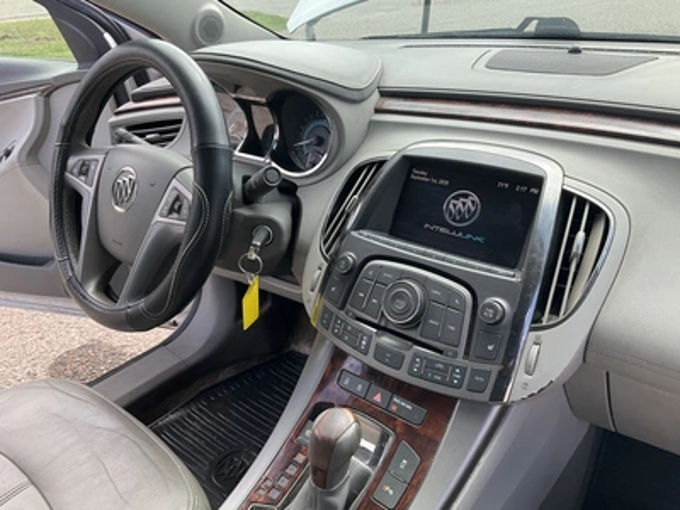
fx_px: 570
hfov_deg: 61.7
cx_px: 340
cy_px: 255
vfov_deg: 48.2
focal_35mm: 29
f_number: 1.8
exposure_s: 1/211
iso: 20
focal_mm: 3
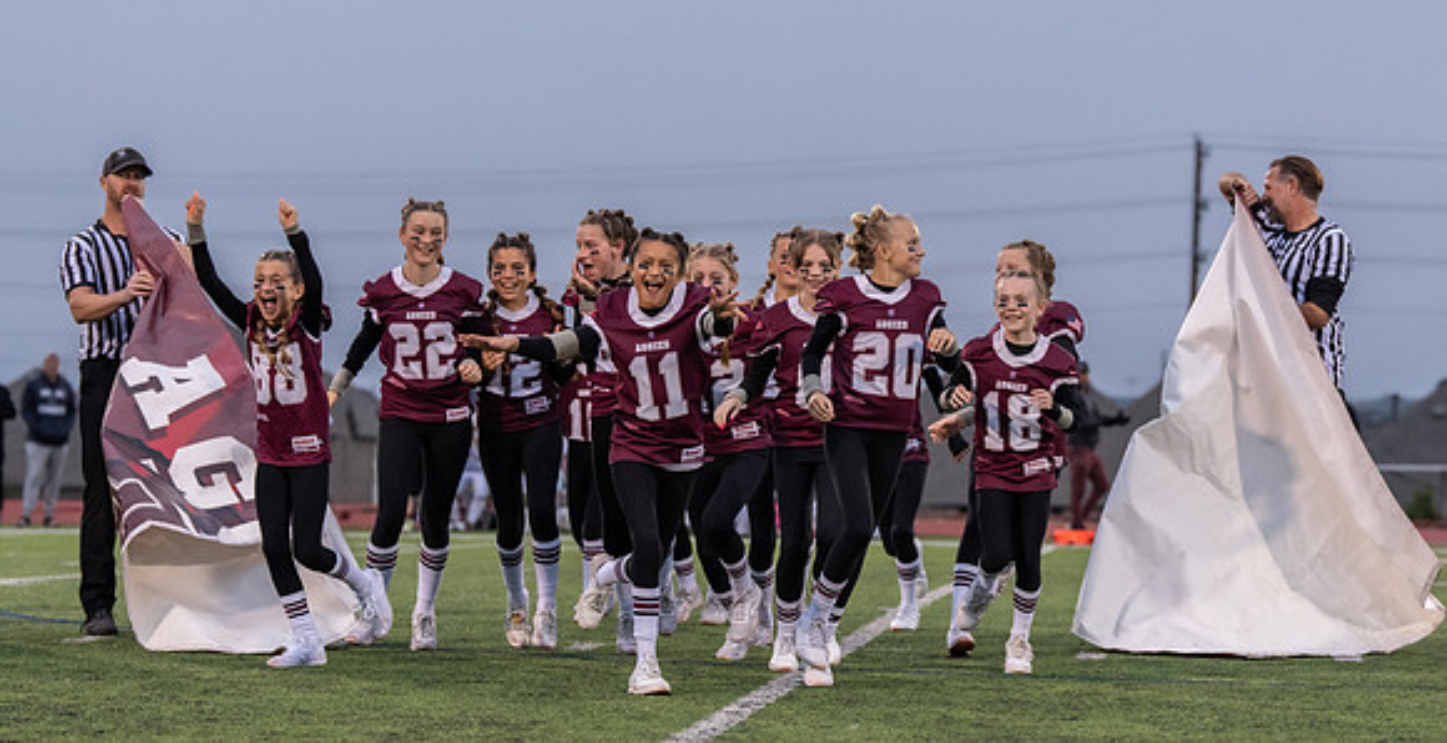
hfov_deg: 15.9
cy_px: 423
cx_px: 772
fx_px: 5186
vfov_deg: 8.2
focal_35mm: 138
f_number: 3.5
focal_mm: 104
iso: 3200
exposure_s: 1/1250
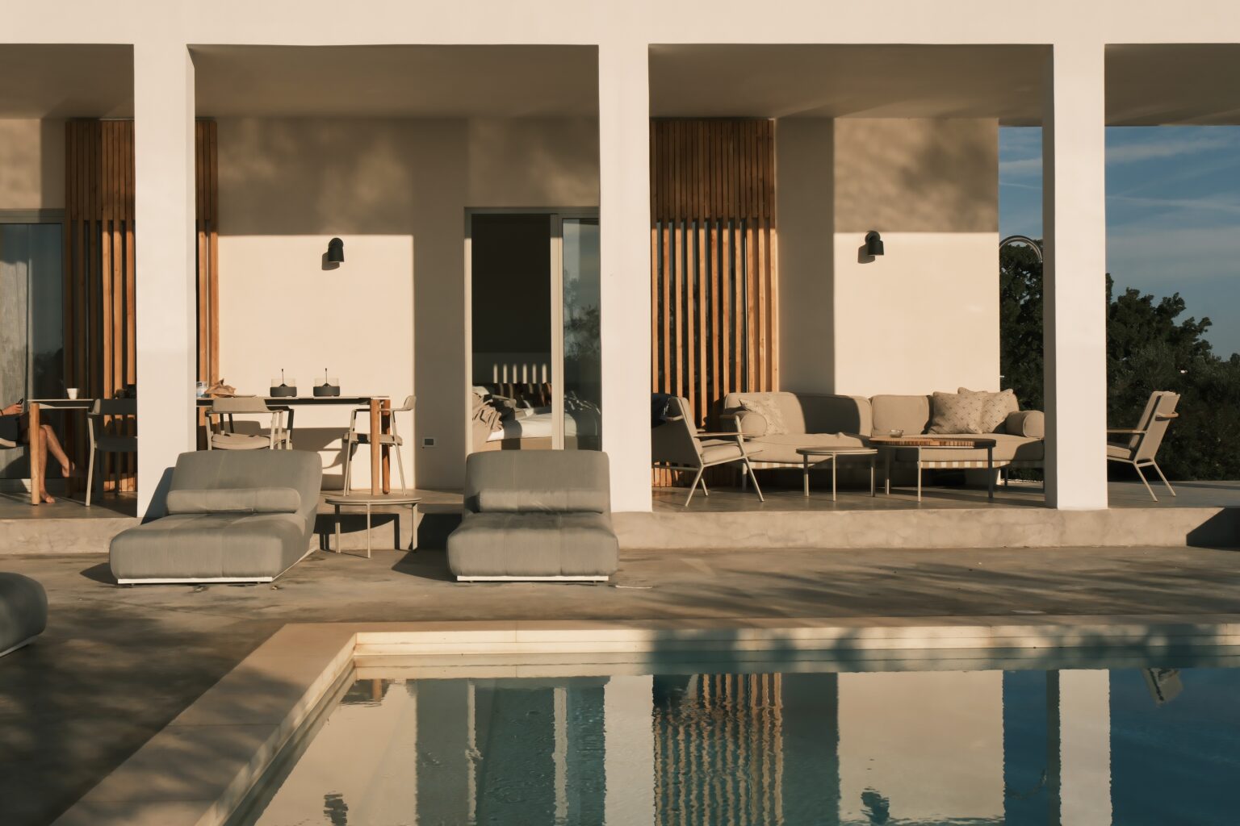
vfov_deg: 27.5
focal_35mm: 49
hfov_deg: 40.3
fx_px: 1688
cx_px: 620
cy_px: 413
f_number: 9
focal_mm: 32.5
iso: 200
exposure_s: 1/850
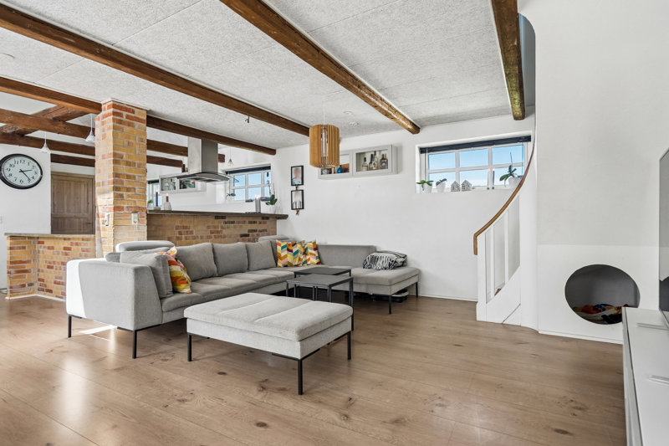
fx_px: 334
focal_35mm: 18
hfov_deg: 90.0
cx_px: 334
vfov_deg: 67.4
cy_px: 223
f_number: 4
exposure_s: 1/160
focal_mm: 18
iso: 640
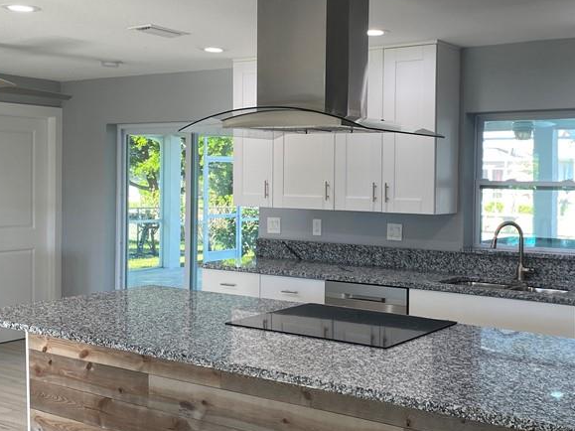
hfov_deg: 41.0
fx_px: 764
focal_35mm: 46
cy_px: 196
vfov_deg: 31.5
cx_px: 354
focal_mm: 4.25
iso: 64
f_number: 1.8
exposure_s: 1/120
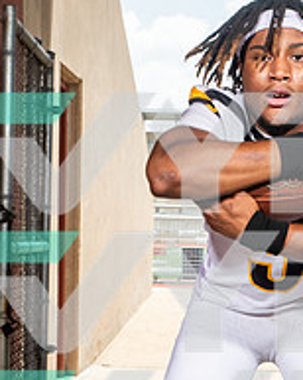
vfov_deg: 20.6
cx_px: 252
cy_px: 293
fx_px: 1033
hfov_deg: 16.5
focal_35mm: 92
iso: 160
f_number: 7.1
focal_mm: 42
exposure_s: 1/400
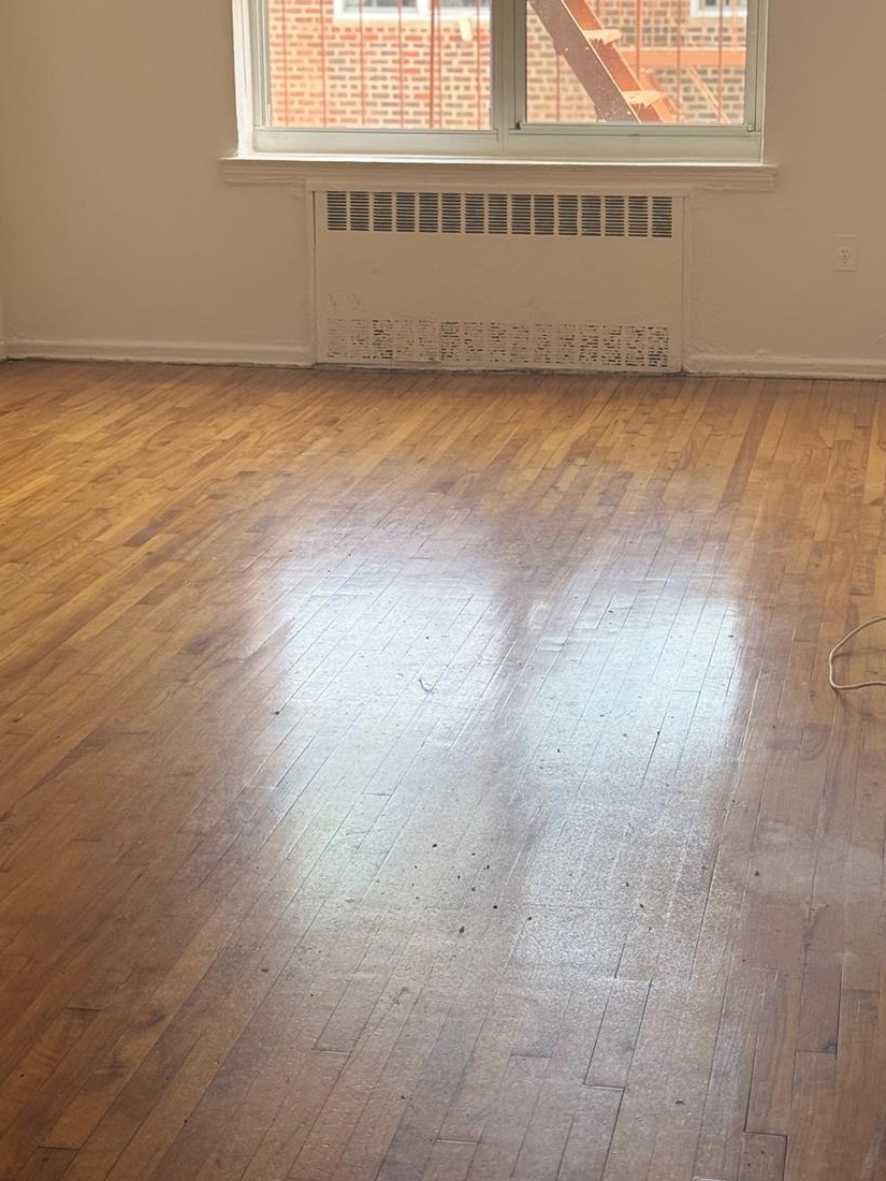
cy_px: 509
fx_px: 2286
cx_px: 492
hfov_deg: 21.9
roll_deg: -2.1
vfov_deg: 28.9
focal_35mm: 67
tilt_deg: -14.0
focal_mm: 6.76
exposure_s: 1/177
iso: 64
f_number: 1.78
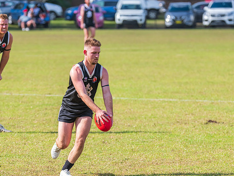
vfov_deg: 4.1
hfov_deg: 5.5
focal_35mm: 361
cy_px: 93
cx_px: 117
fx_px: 2439
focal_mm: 280
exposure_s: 1/1600
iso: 800
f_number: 8
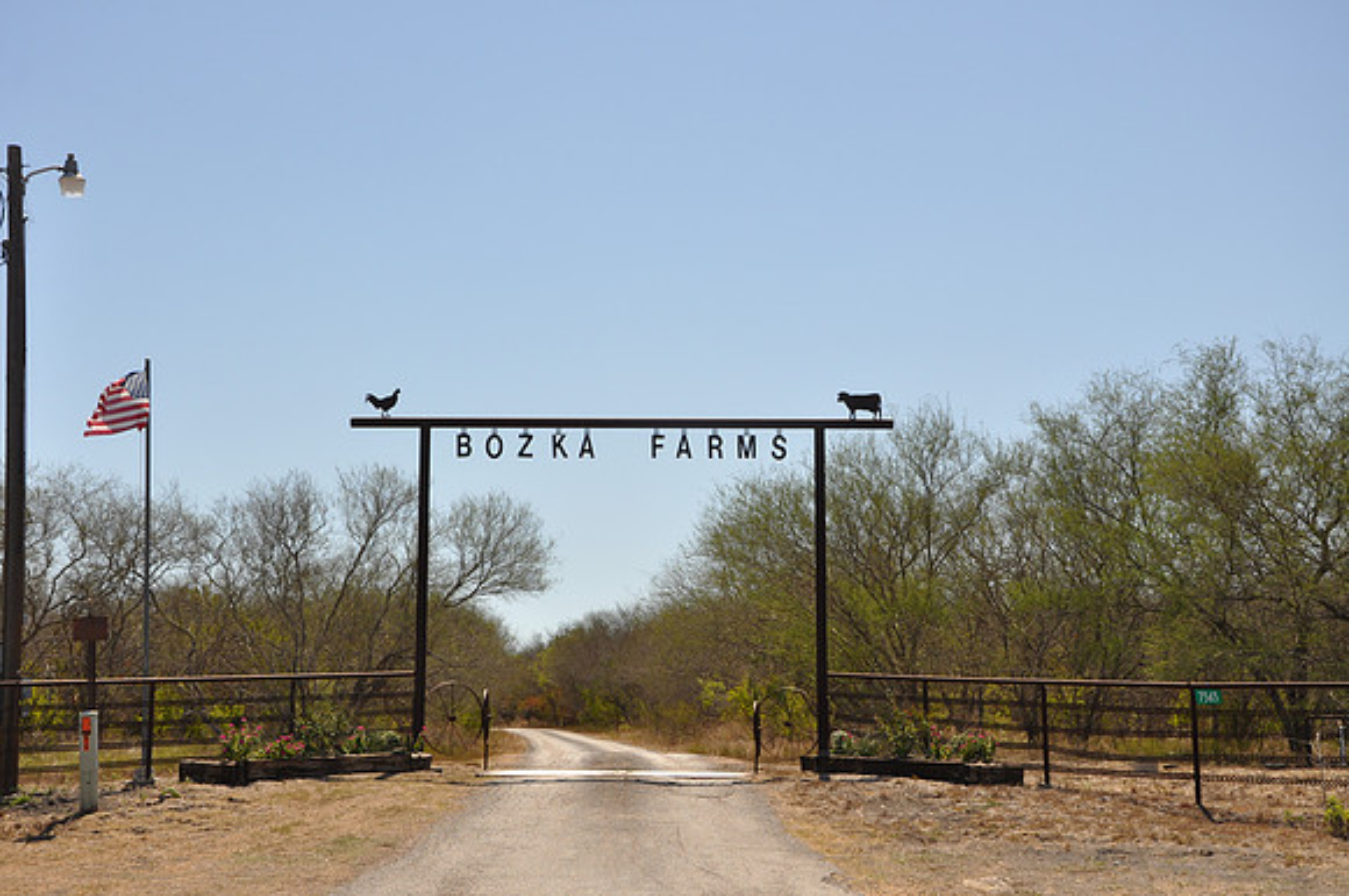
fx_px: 2245
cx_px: 674
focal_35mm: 60
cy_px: 448
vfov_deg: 22.6
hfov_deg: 33.4
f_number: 9
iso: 200
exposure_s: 1/320
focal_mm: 40
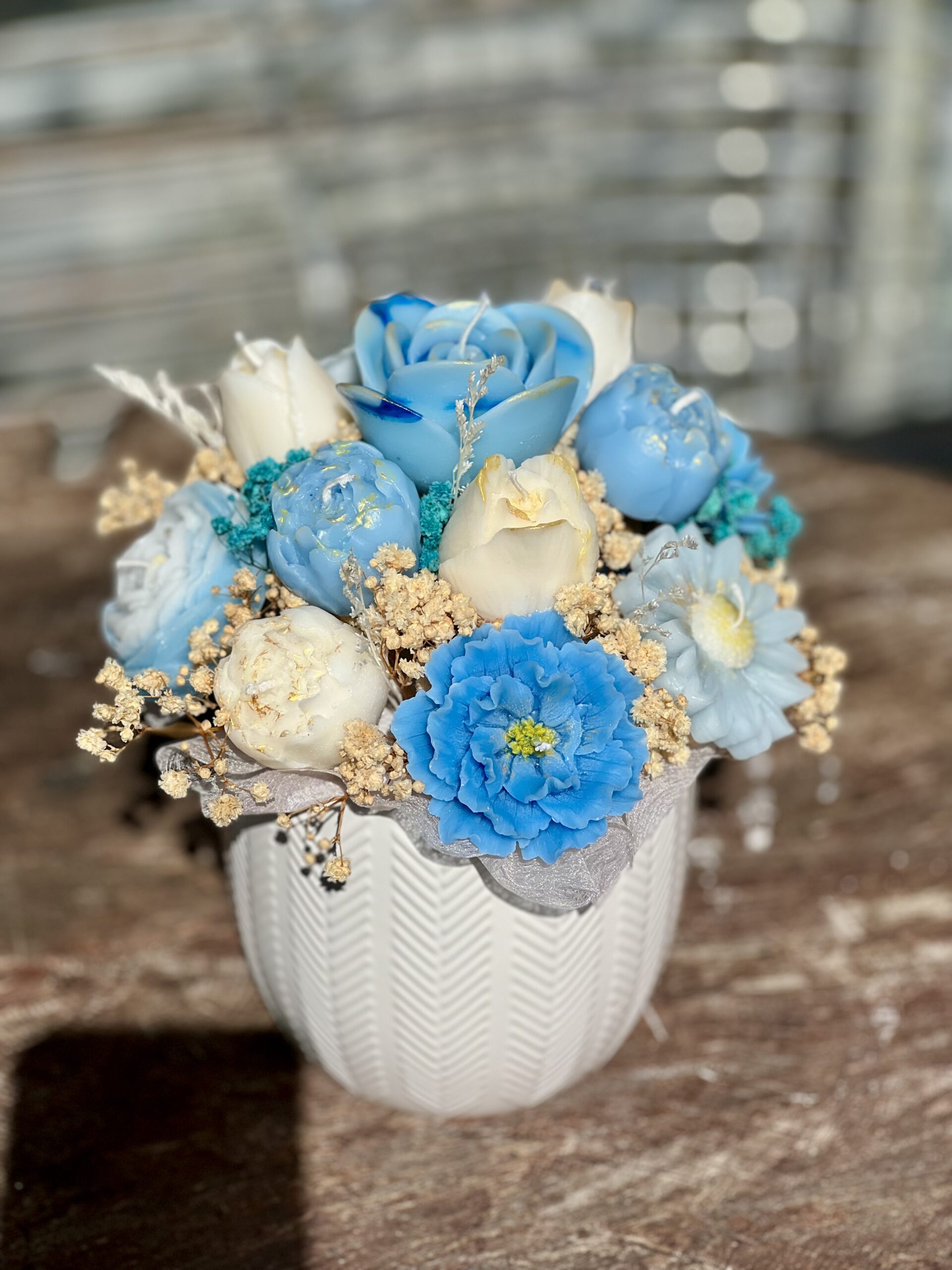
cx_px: 476
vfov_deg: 25.3
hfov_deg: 19.1
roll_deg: +0.5
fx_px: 2824
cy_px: 635
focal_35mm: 77
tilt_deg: -29.4
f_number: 2.8
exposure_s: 1/1783
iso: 32
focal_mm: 9
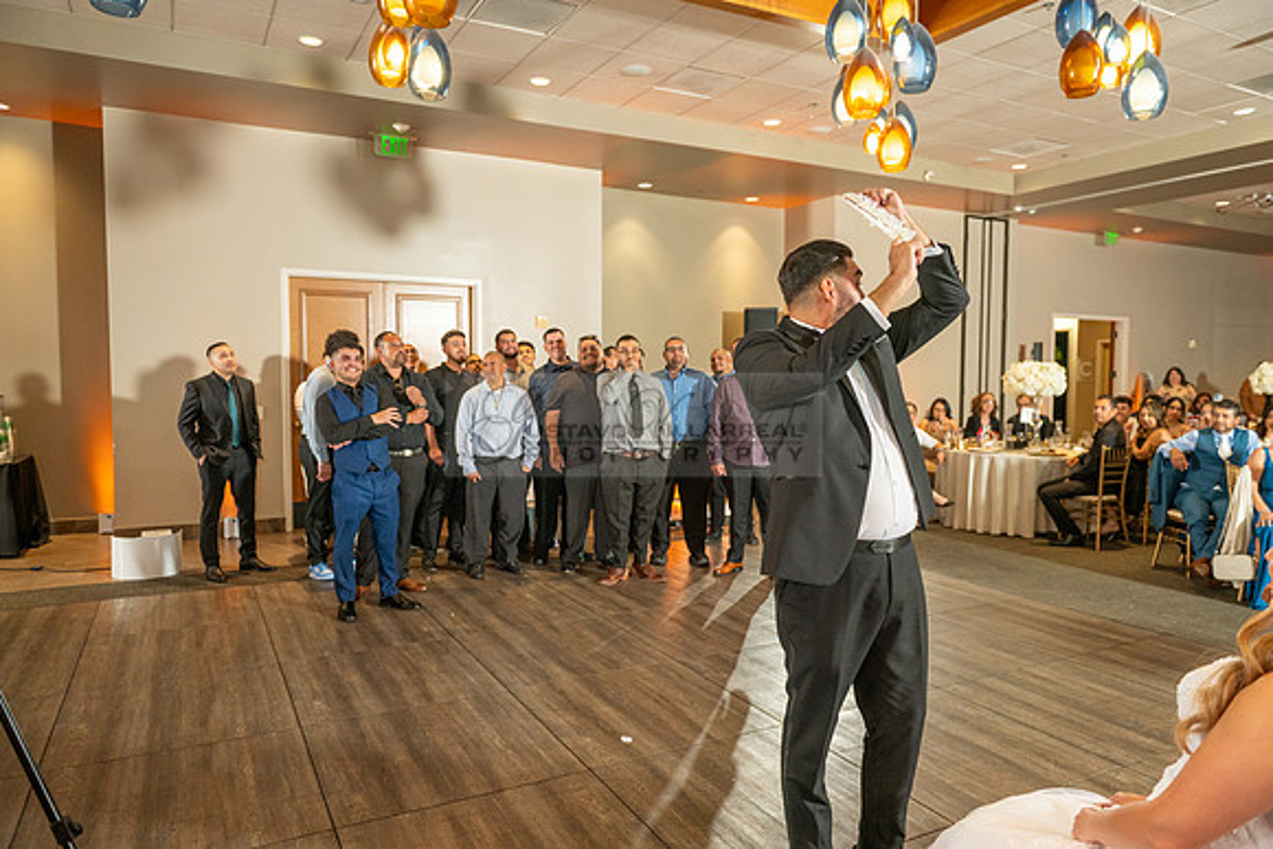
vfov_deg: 53.2
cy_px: 424
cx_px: 636
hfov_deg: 73.7
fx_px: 849
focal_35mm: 24
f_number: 3.5
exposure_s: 1/160
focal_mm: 24
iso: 800
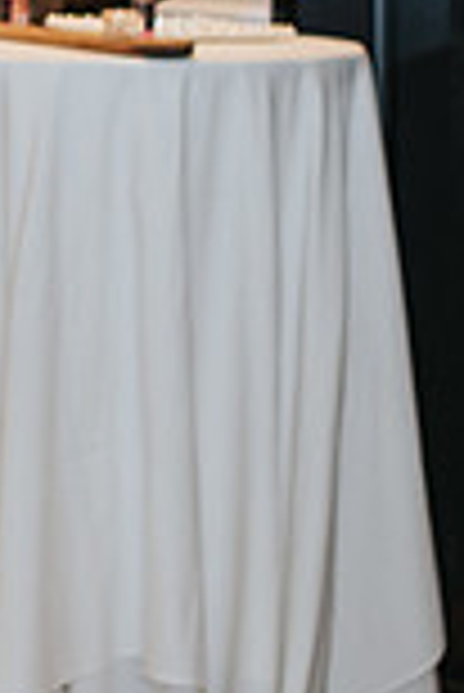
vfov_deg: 8.8
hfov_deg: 5.8
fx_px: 4436
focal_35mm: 230
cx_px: -658
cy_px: -118
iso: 800
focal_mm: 50
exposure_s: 1/200
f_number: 3.2
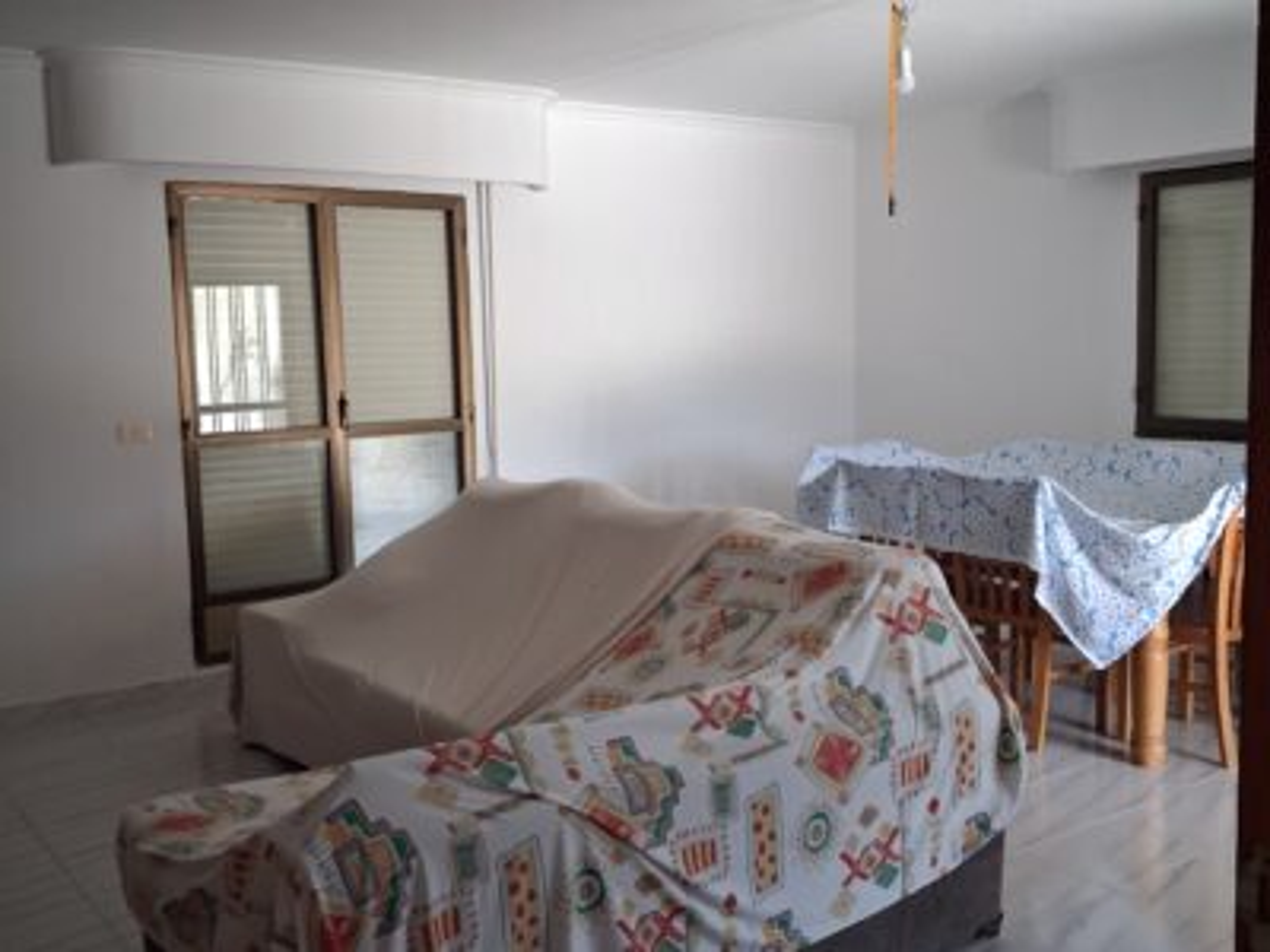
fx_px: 991
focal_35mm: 27
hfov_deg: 65.3
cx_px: 635
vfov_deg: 51.4
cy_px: 476
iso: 320
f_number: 1.8
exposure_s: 1/50
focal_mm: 4
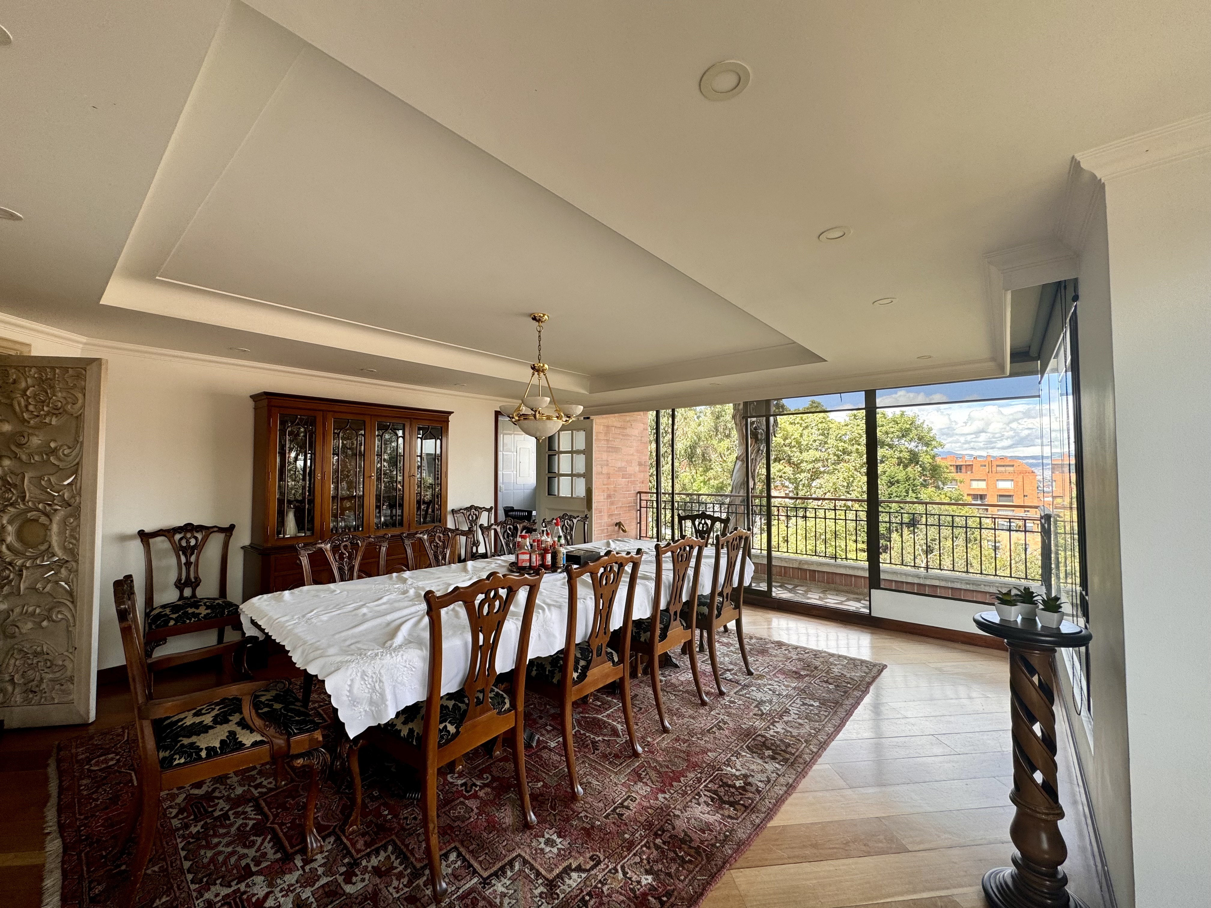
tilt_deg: +2.7
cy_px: 454
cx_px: 606
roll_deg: -0.1
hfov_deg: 102.1
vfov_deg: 85.7
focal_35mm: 14
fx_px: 490
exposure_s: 1/154
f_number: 2.2
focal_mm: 2.22
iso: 40
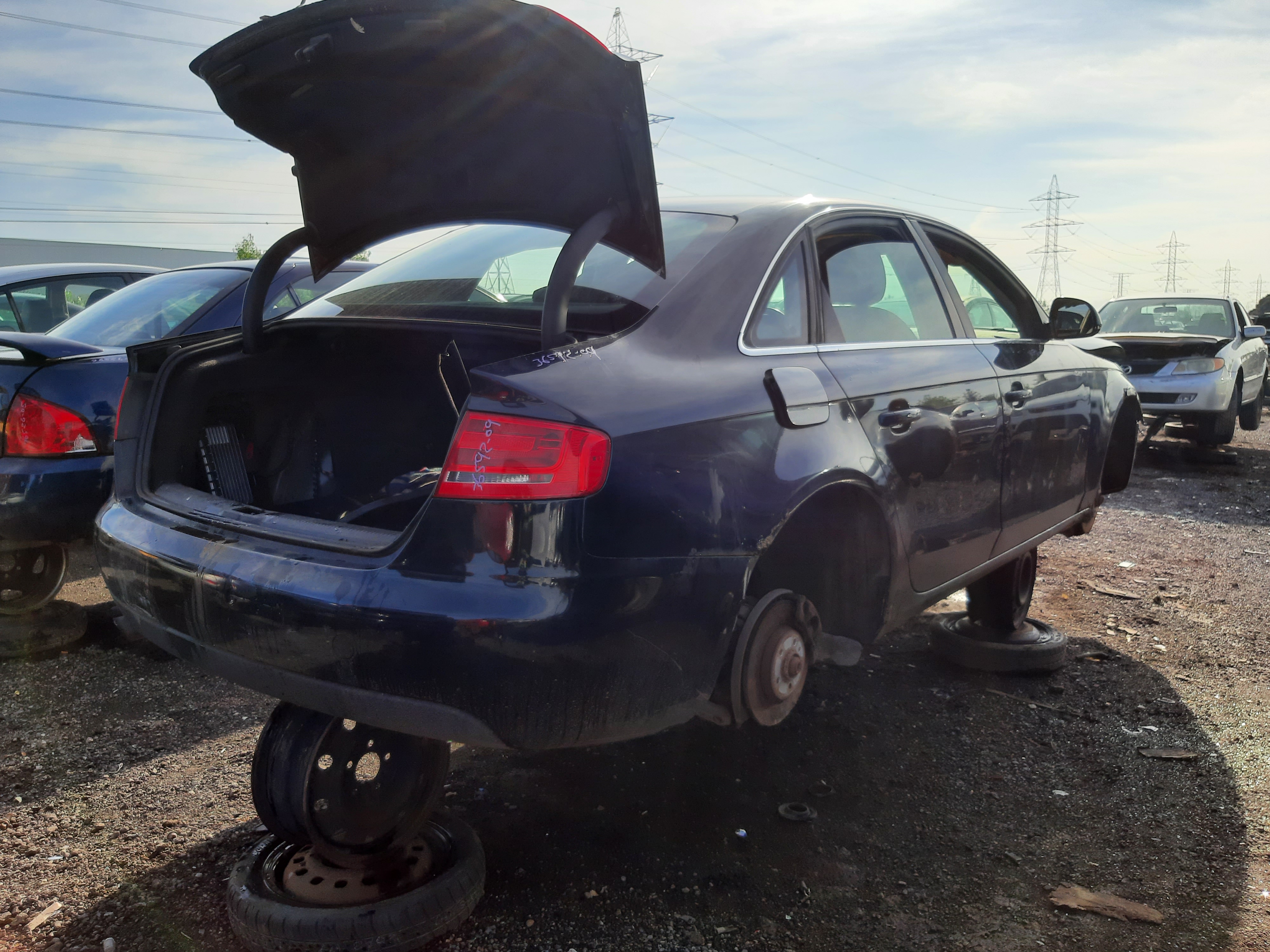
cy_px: 476
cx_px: 635
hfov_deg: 67.3
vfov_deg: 53.1
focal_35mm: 26
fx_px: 954
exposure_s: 1/1222
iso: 40
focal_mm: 3.92
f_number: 1.7
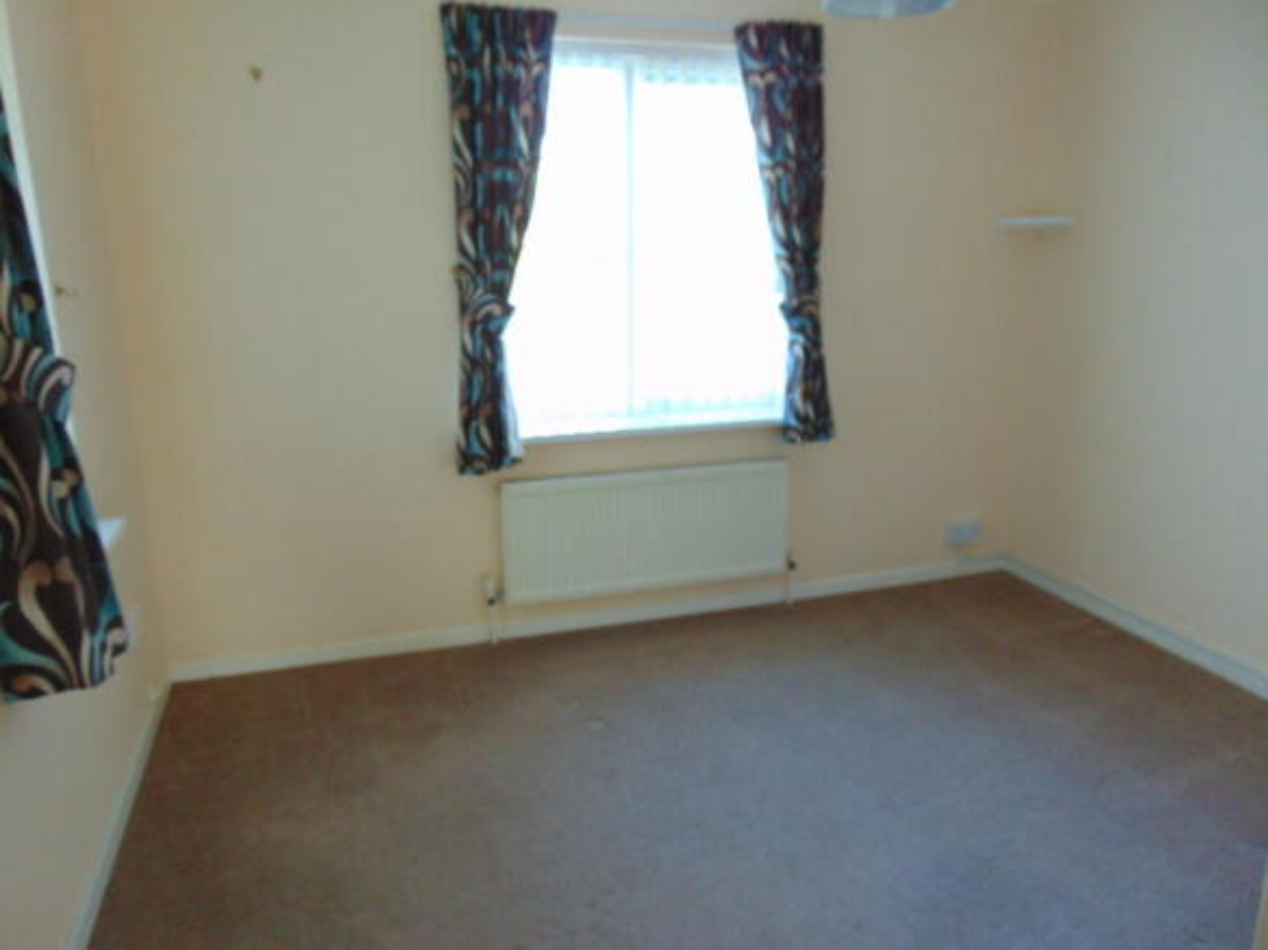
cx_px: 634
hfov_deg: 69.4
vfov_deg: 54.9
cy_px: 475
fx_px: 916
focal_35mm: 25
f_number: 3
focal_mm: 4.5
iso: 200
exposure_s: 1/30
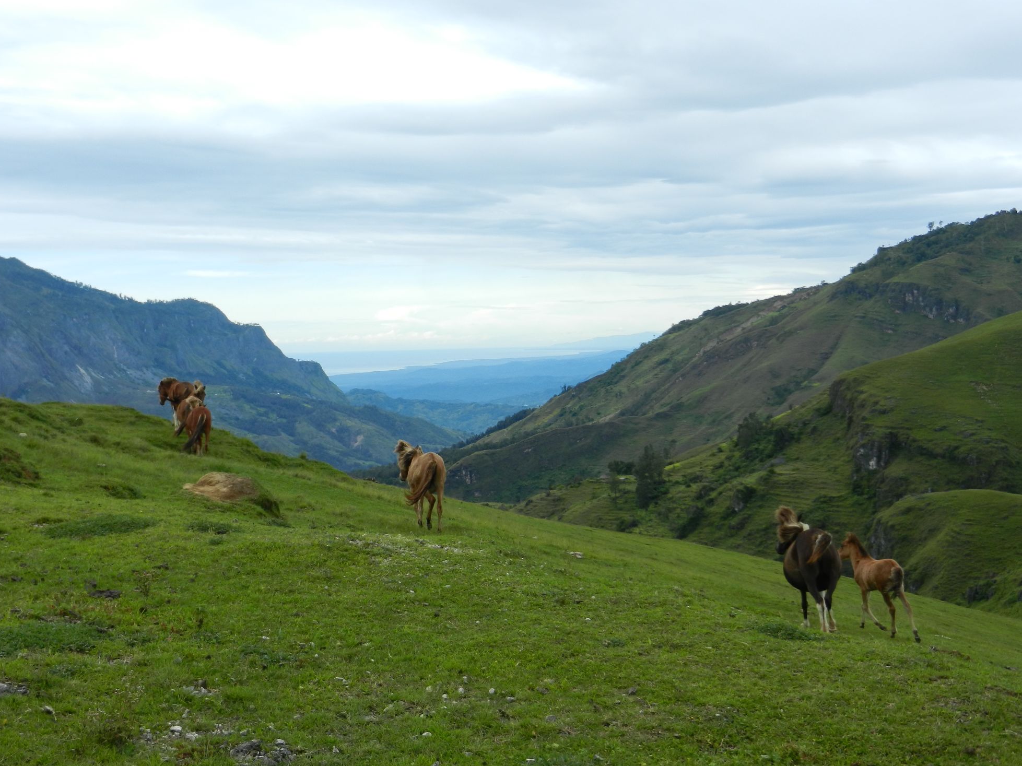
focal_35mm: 46
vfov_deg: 31.5
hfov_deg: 41.2
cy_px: 382
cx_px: 518
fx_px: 1358
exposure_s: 1/500
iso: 160
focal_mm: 8.2
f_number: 4.2
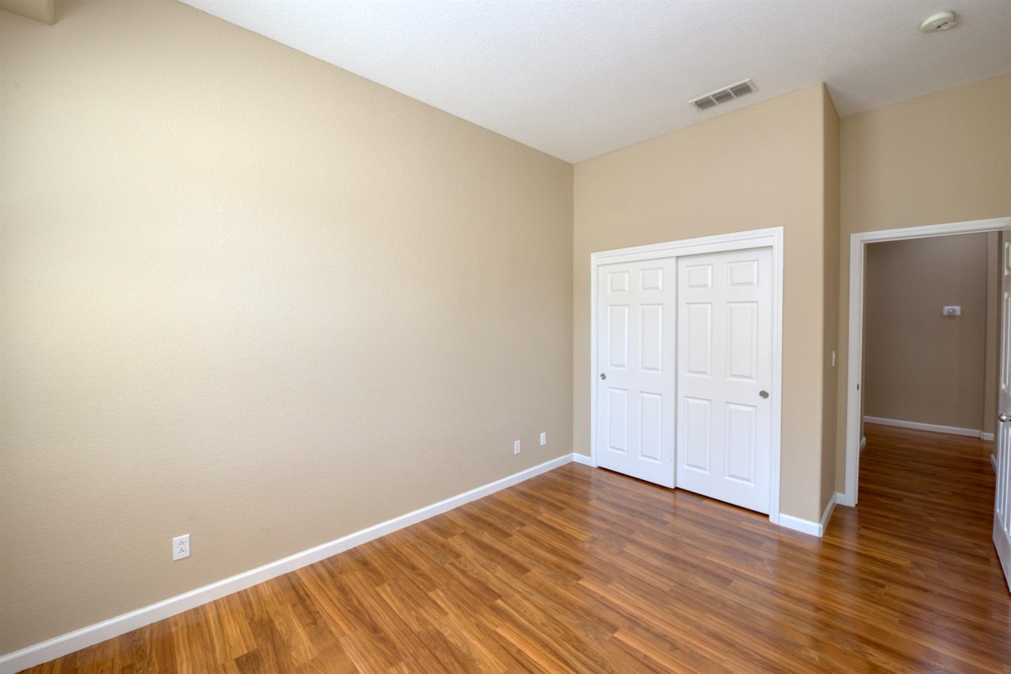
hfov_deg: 104.3
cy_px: 337
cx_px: 506
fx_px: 393
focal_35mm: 14
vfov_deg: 81.2
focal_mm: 14
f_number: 10
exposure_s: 1/30
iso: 400
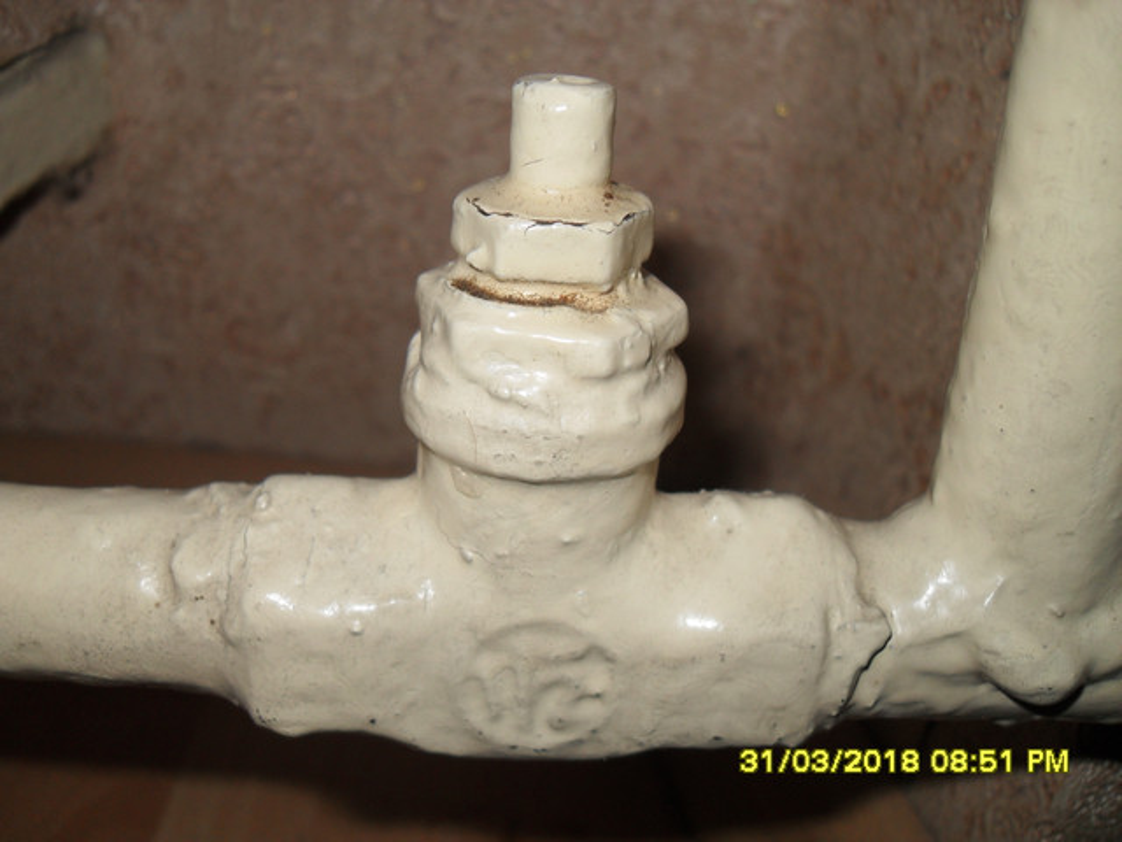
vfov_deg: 40.7
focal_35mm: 35
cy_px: 421
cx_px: 561
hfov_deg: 52.6
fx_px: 1134
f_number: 8.9
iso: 100
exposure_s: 1/45
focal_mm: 6.2
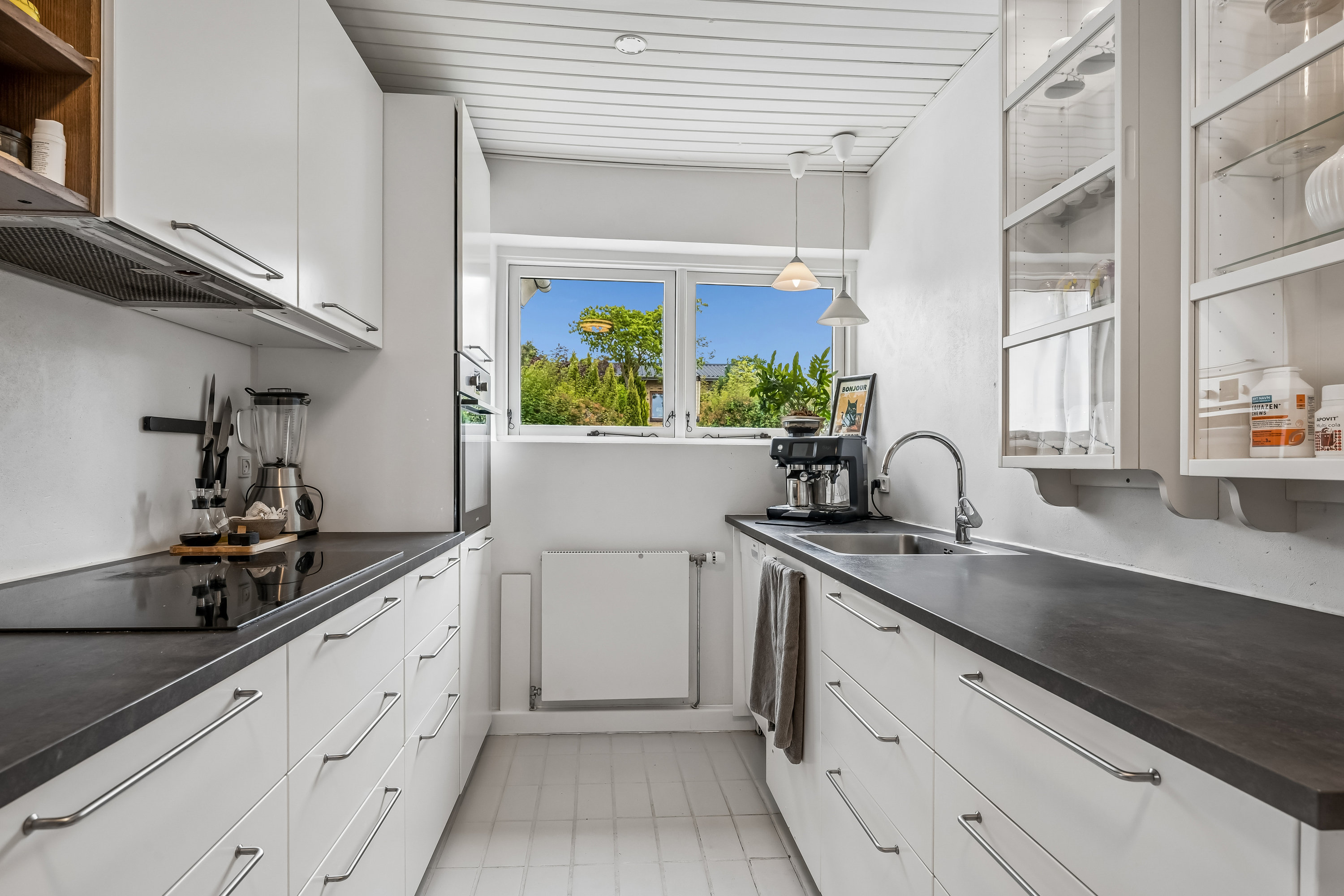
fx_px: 691
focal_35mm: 18
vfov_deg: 65.9
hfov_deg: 88.4
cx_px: 672
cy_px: 448
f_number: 9
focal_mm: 18.5
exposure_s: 1/40
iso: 640
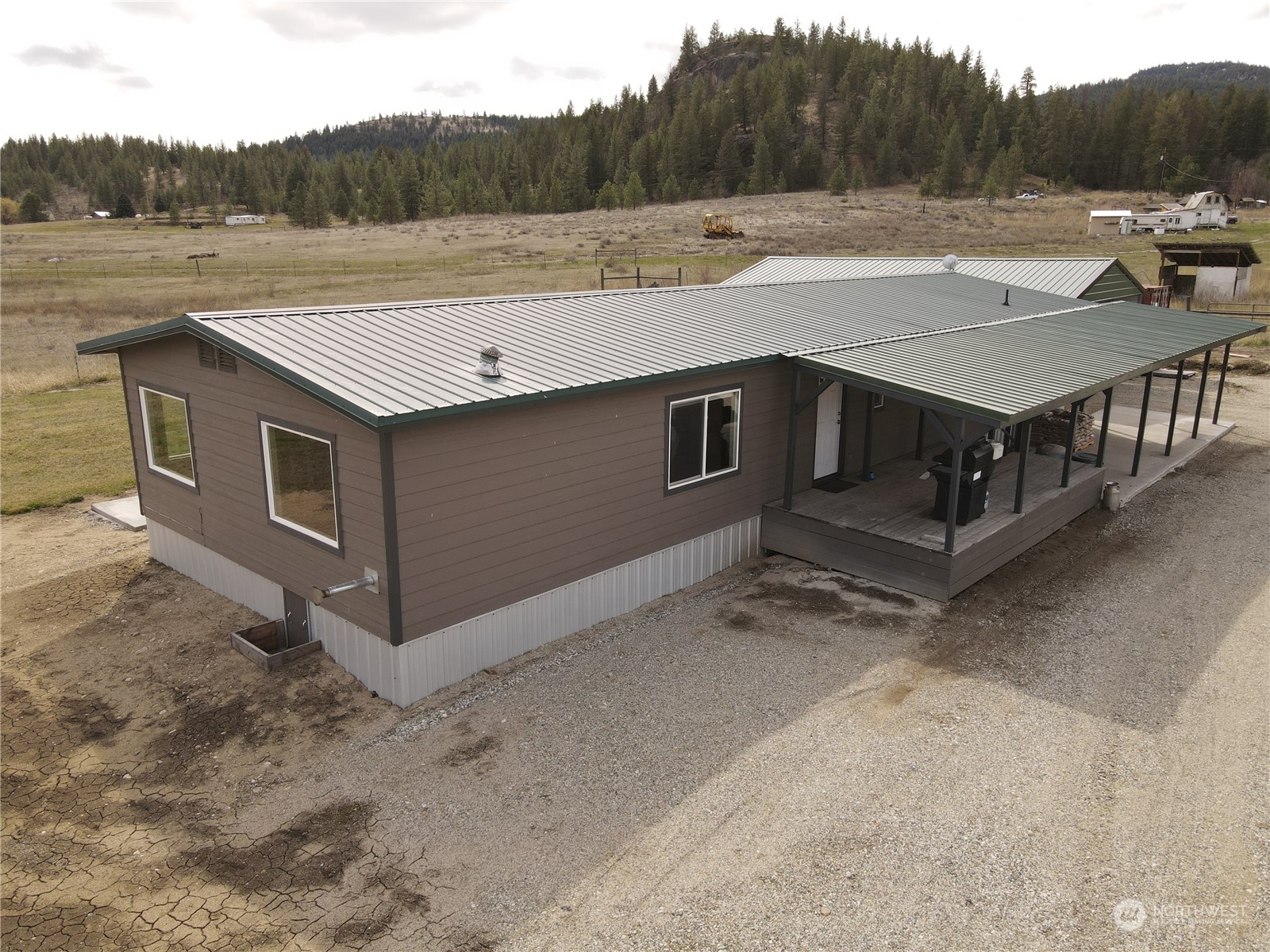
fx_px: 881
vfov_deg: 56.8
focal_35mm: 24
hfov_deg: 71.6
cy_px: 476
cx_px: 635
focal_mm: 4.5
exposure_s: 1/500
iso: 100
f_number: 2.8
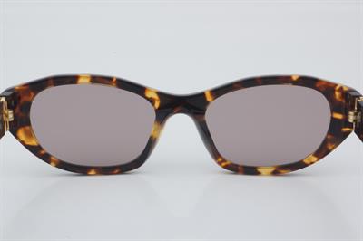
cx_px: 182
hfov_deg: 24.6
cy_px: 120
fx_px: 831
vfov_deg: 16.5
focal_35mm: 82
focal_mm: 55
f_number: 32
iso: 100
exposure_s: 1/3
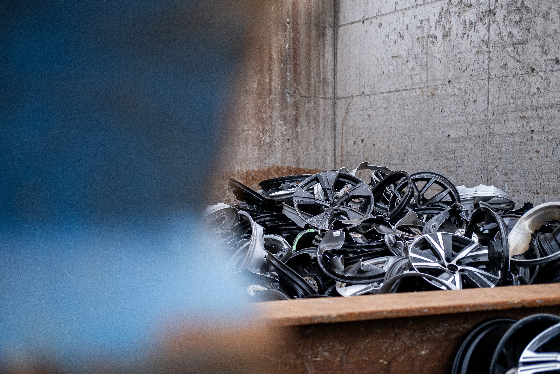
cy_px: 187
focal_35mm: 53
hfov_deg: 37.5
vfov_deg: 25.5
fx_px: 824
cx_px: 280
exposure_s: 1/4000
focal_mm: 35
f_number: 2
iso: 400
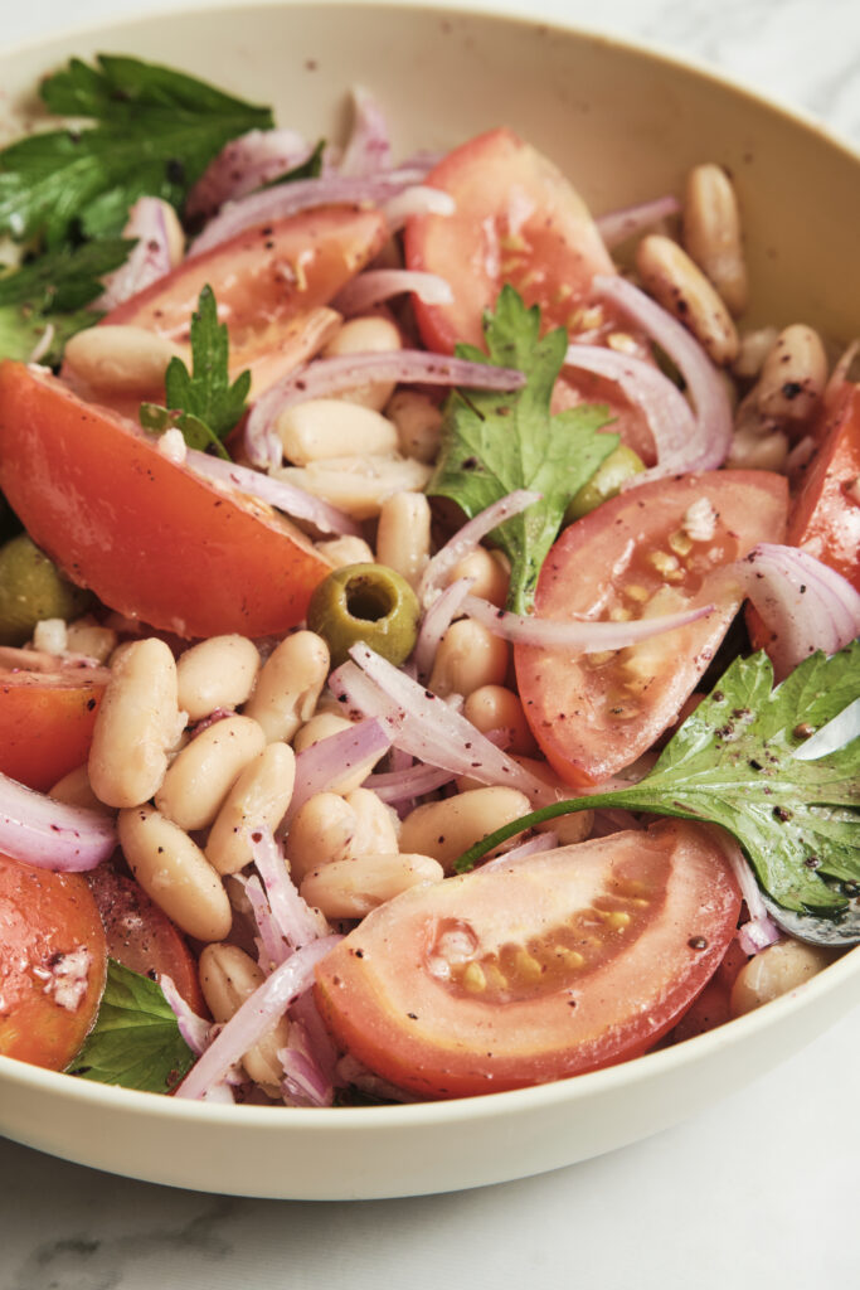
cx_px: 430
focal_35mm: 105
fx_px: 3761
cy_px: 645
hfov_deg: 13.0
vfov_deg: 19.5
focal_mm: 70
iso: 200
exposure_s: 1/80
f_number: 9
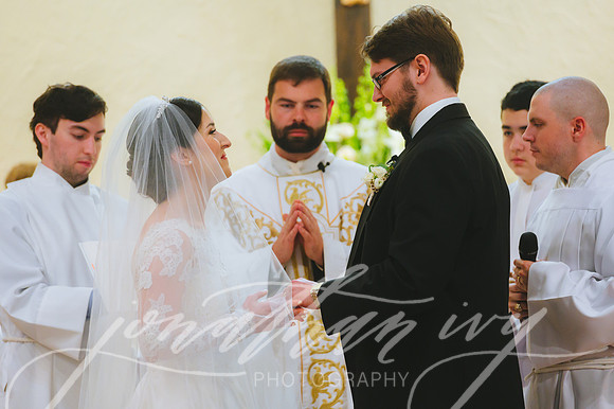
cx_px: 307
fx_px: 3409
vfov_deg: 6.9
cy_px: 204
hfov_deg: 10.3
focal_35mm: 200
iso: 2500
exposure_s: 1/160
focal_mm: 200
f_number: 2.8
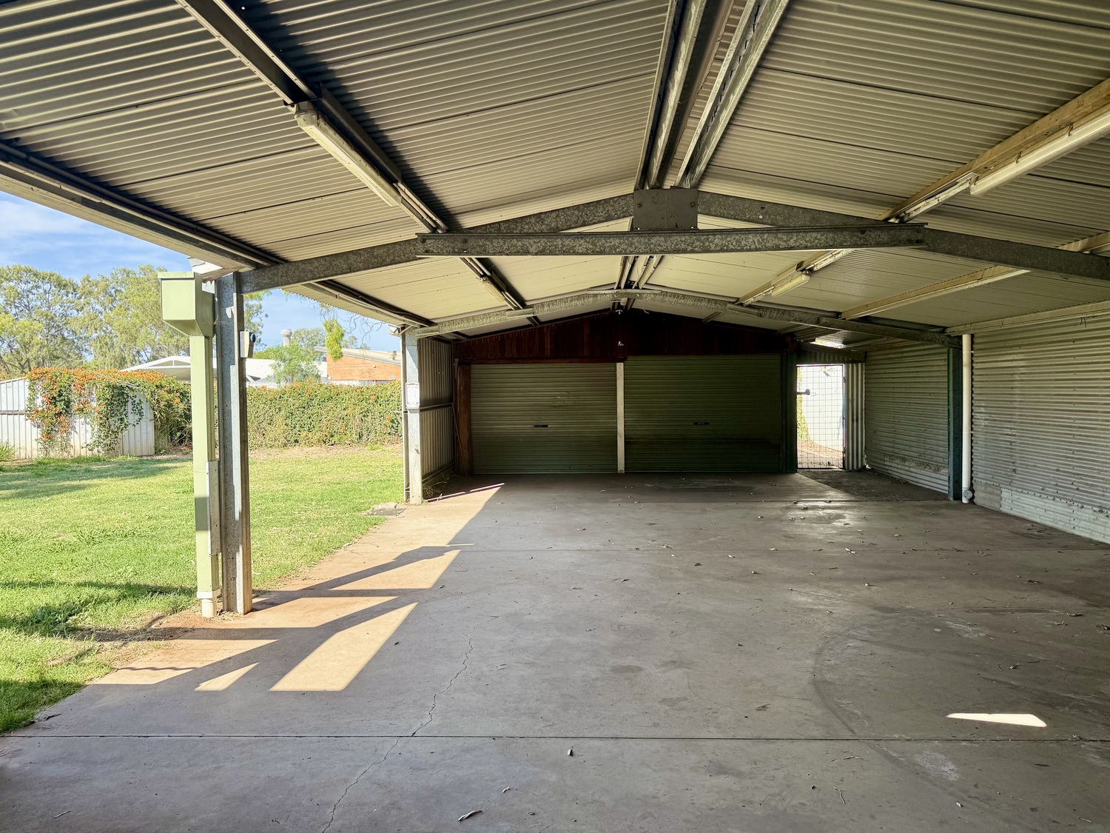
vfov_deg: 56.8
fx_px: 770
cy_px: 416
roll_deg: +0.8
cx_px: 555
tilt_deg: -2.0
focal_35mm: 24
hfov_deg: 71.6
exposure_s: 1/707
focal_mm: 6.76
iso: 80
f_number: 1.78
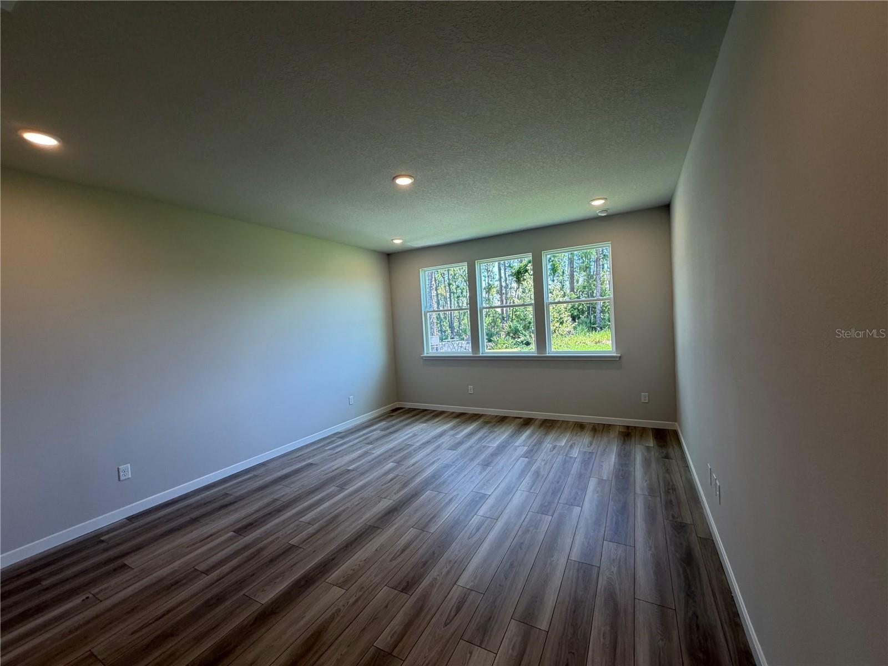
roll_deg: +3.2
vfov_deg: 85.7
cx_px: 444
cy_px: 333
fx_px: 359
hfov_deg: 102.1
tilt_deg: -2.7
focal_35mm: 14
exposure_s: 1/120
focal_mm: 2.22
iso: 125
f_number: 2.2
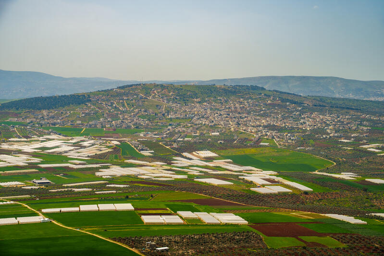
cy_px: 128
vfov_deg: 18.2
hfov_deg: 27.0
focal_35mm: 75
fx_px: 800
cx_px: 192
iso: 100
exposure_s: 1/250
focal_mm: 75
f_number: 9
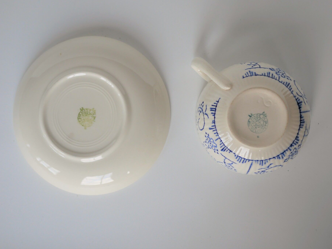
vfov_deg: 32.9
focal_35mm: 44
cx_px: 178
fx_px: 422
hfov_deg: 42.9
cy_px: 113
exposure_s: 1/160
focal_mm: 20
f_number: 2
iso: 200
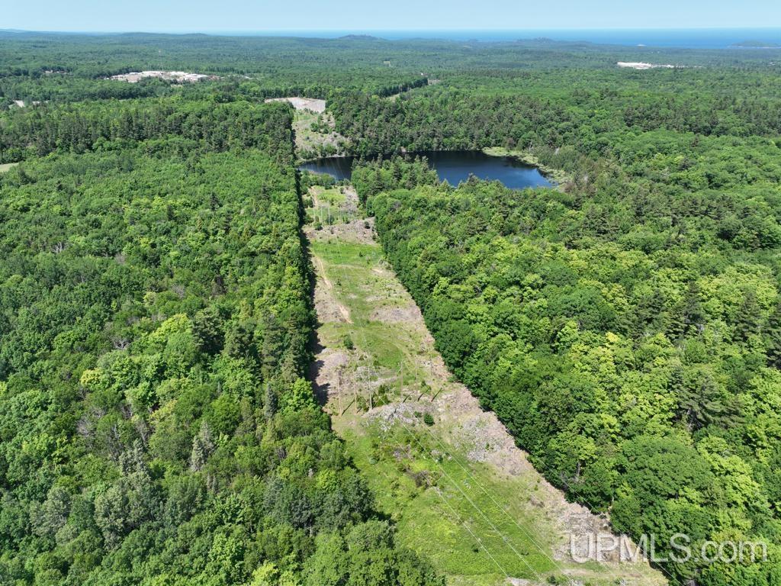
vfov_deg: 56.8
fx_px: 541
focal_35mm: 24
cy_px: 293
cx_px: 390
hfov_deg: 71.6
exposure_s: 1/1000
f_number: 2.8
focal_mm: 12.29
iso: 100
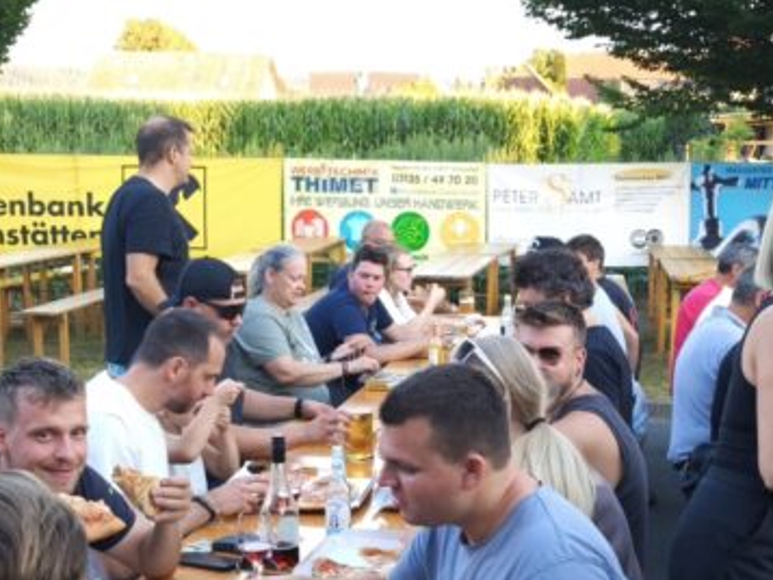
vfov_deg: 22.0
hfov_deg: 29.0
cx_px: 554
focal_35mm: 66
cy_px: 446
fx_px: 1474
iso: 100
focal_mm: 5.35
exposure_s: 1/120
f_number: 1.7
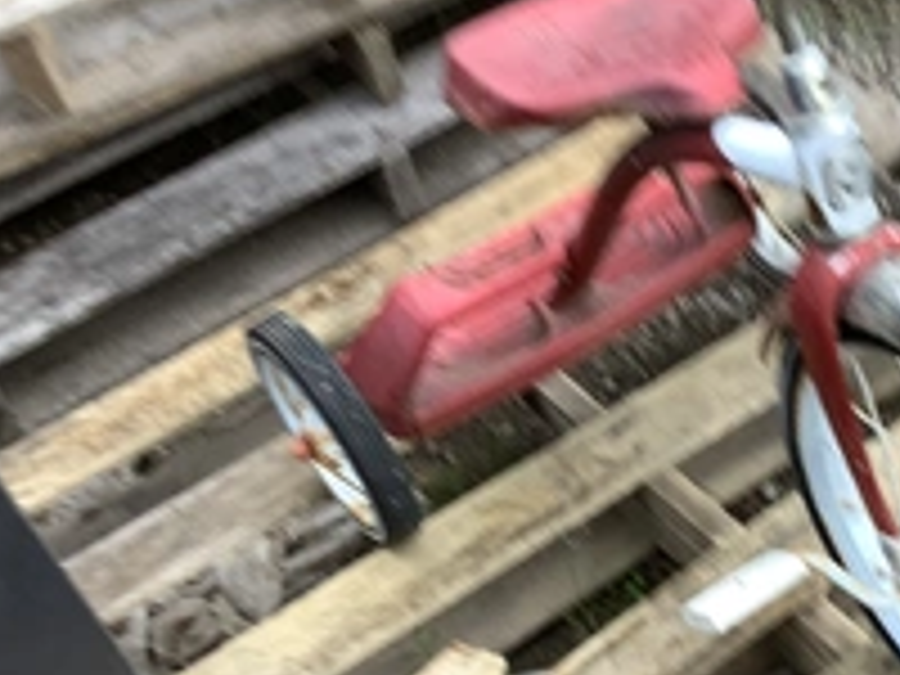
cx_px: 738
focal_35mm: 62
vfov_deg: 22.9
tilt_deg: -47.4
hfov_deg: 30.3
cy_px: 644
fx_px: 1612
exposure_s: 1/120
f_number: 2.4
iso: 32
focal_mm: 3.3
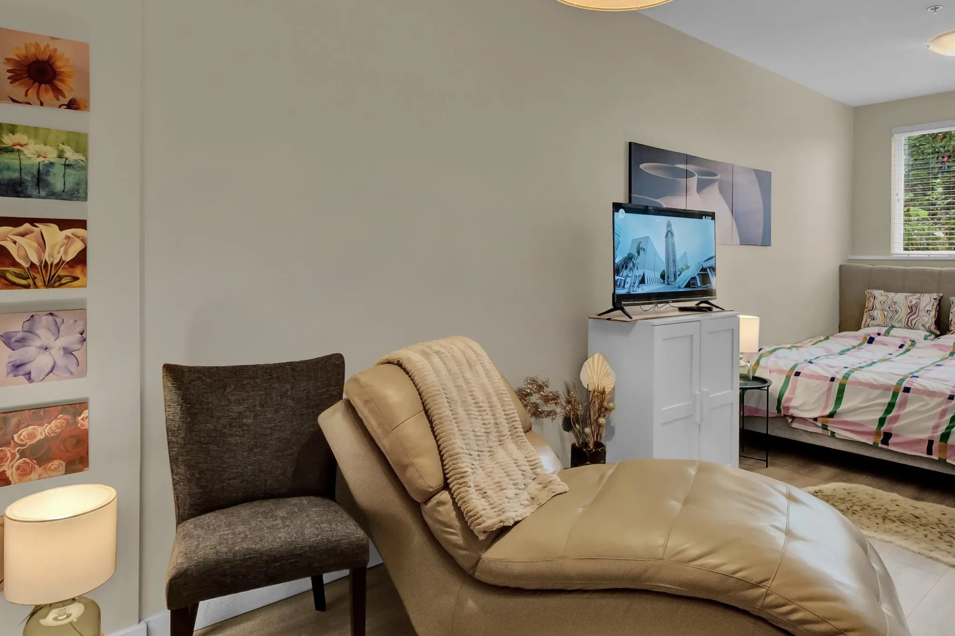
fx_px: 610
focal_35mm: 23
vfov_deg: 54.8
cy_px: 266
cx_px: 541
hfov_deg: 75.7
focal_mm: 10
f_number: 4
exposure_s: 1/80
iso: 1000
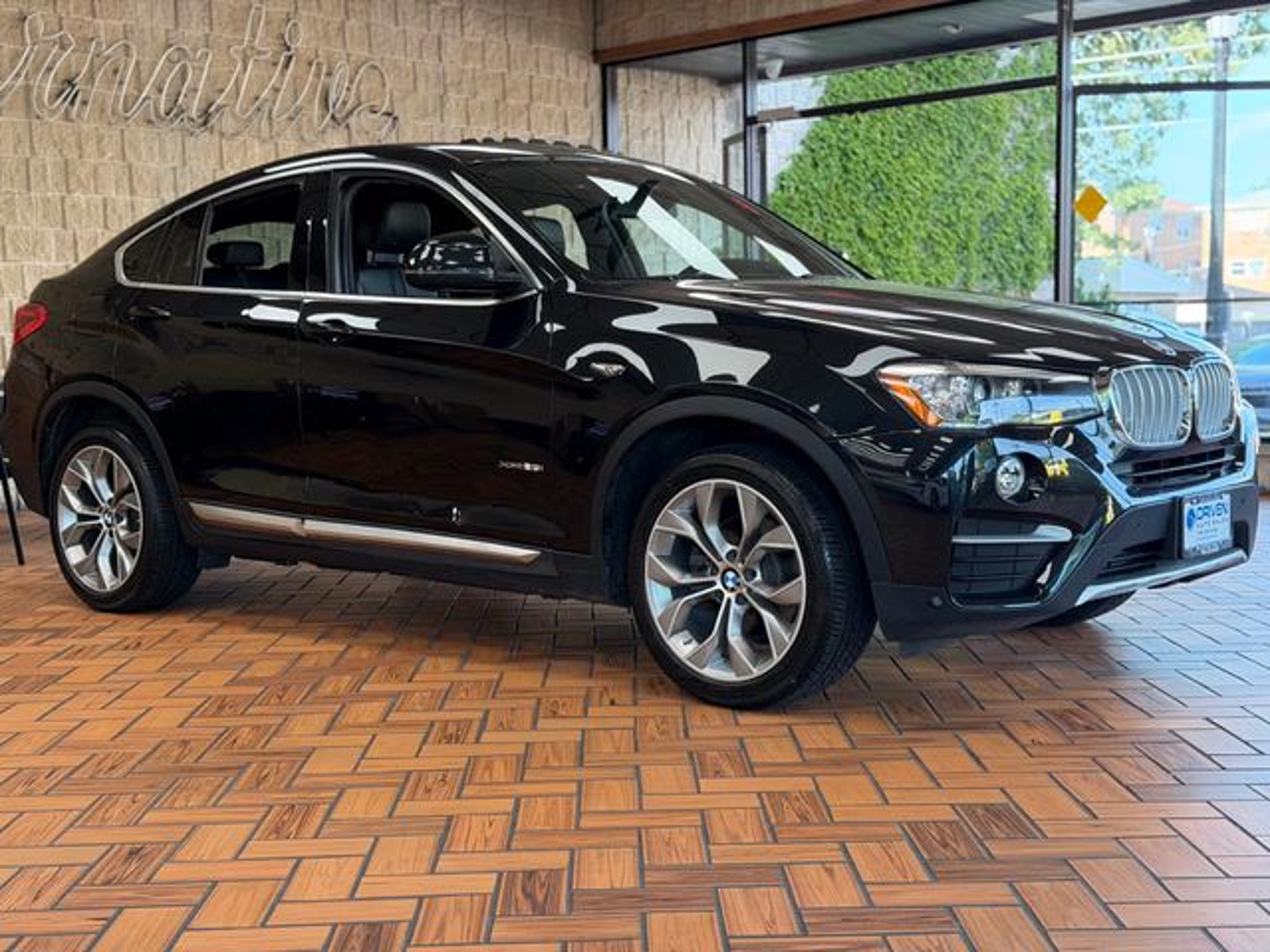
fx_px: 1761
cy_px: 476
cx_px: 635
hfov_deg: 39.7
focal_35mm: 48
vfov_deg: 30.3
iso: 160
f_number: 1.78
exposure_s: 1/193
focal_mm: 6.76
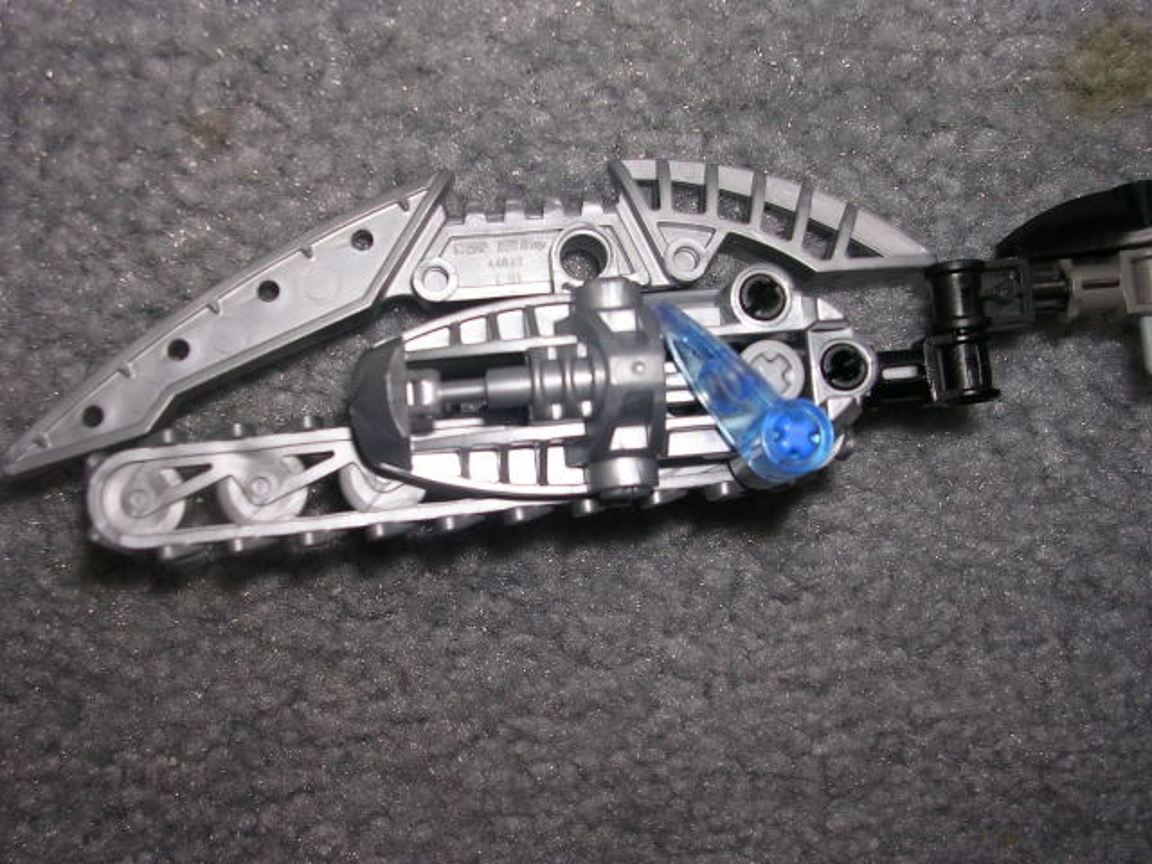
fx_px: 1364
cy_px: 432
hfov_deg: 45.8
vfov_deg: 35.1
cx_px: 576
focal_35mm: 41
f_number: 2.9
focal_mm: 6.2
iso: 50
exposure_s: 1/60.1
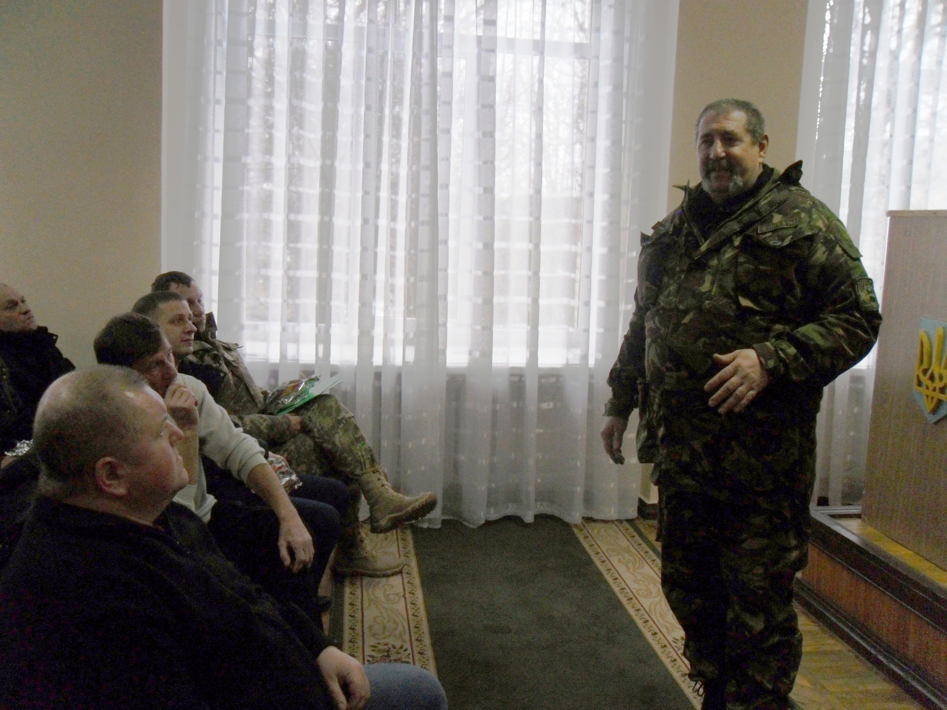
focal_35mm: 35
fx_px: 958
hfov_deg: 52.6
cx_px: 474
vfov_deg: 40.7
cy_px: 355
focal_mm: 6.3
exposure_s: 1/45
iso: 200
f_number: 3.5
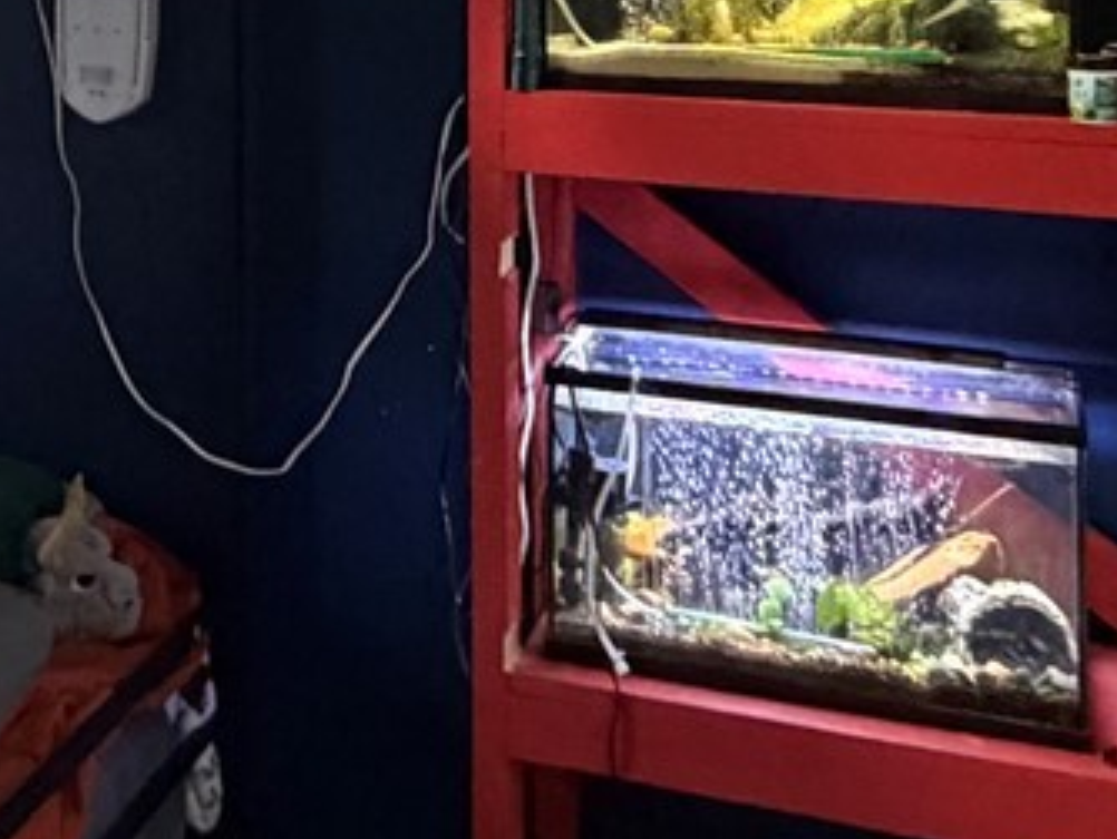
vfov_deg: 20.2
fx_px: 2164
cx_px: -54
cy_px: -231
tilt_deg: +1.9
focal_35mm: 67
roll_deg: -0.2
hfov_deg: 27.0
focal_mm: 2.22
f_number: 2.2
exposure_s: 1/60
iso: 640
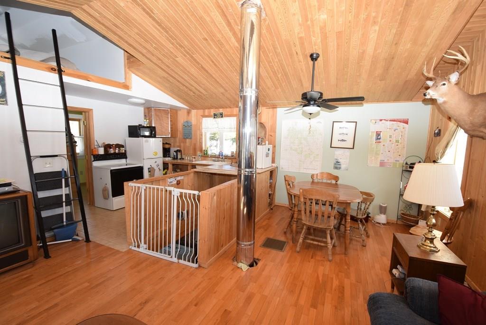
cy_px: 162
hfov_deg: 100.4
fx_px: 203
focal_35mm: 15
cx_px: 243
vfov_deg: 77.4
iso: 560
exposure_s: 1/125
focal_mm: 10
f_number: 5.6
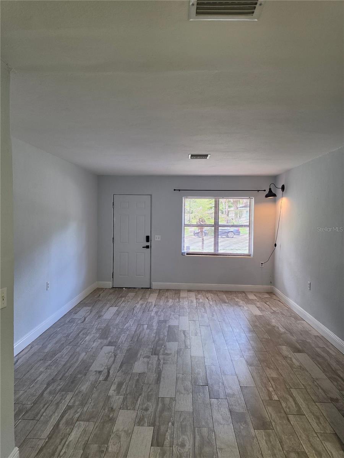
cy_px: 229
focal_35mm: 23
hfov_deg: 58.9
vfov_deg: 73.9
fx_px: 305
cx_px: 172
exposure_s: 1/180
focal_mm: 6.5
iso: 100
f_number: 1.4
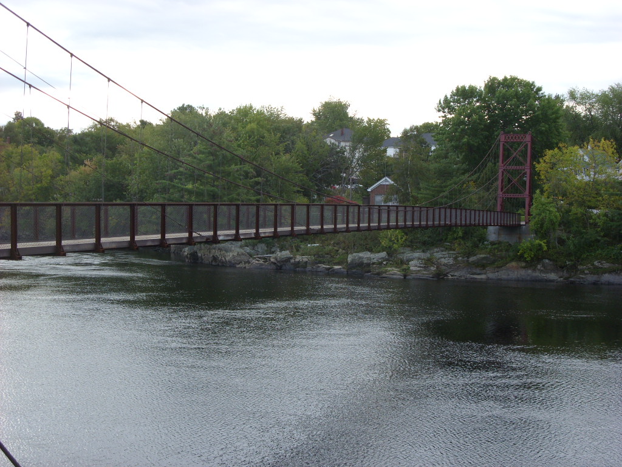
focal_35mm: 69
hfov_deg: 28.2
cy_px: 234
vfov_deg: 21.3
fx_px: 1240
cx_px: 311
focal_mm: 11.4
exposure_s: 1/239
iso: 50
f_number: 3.2
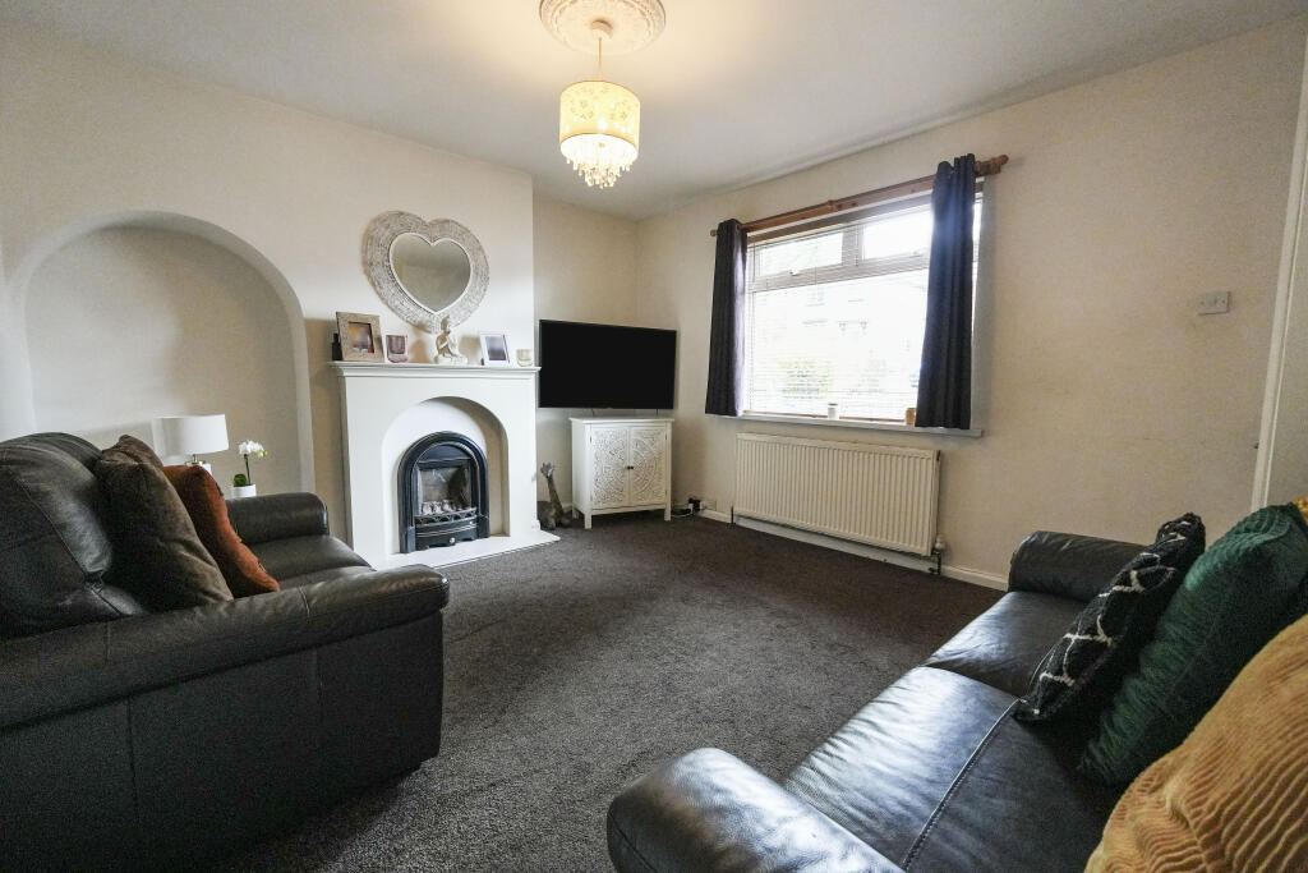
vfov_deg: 77.3
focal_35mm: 15
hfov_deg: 100.4
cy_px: 436
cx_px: 654
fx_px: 545
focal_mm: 10
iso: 3200
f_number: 4
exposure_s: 1/160
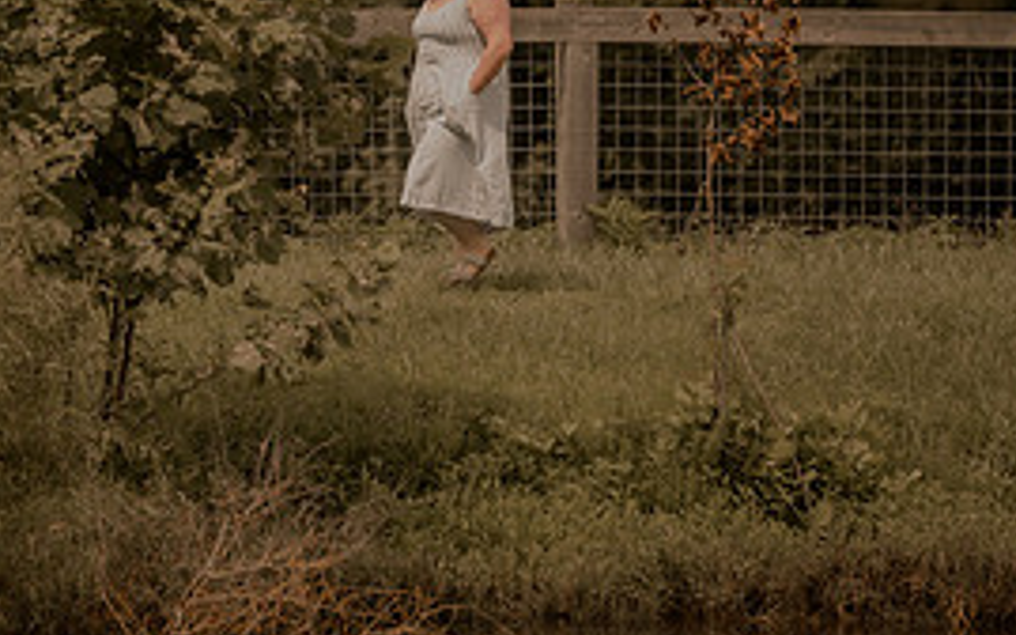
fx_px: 10354
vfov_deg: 3.5
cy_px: -49
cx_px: 174
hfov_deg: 5.6
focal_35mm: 374
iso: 125
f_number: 2.8
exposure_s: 1/1600
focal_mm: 170
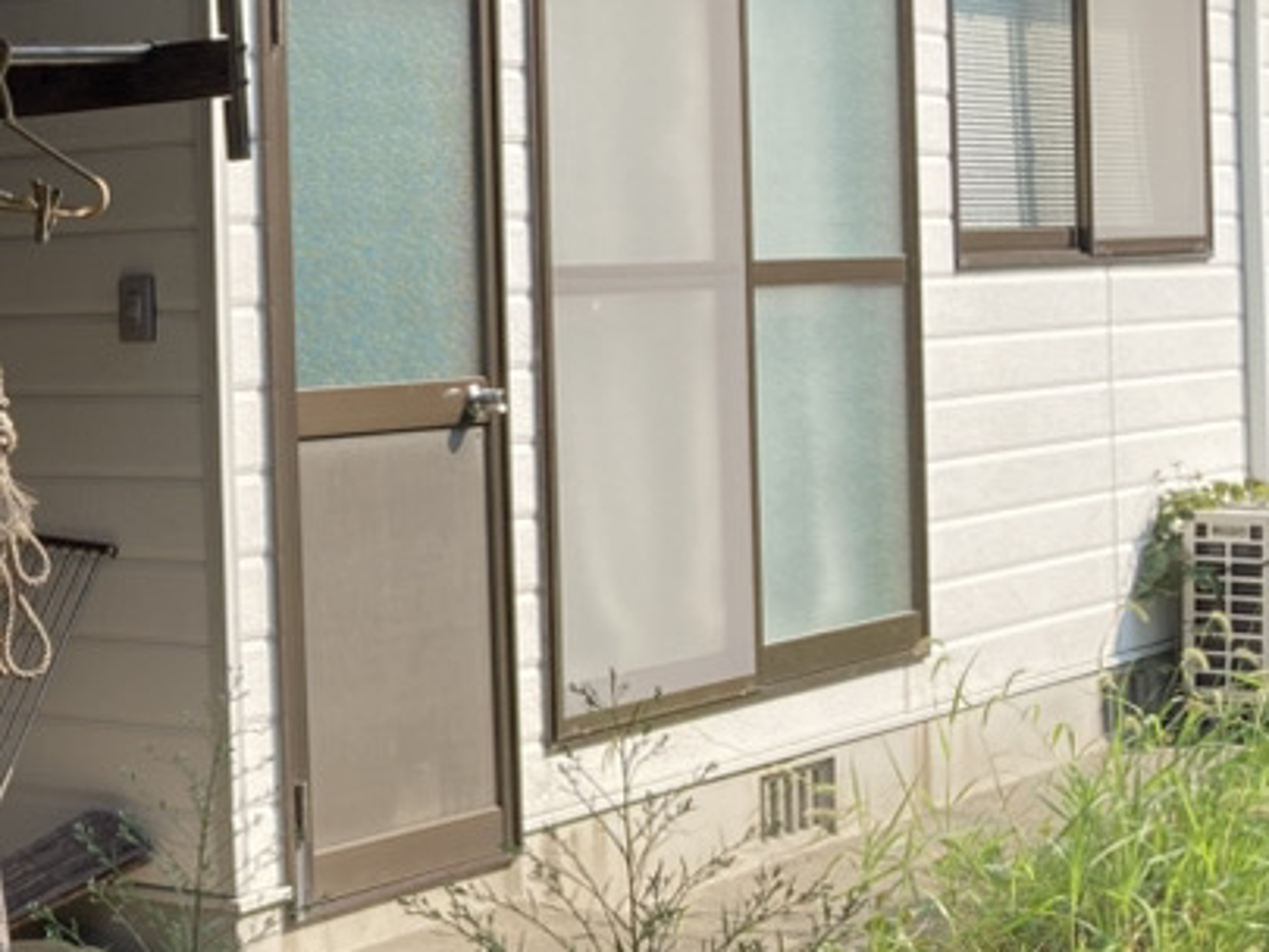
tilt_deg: -1.8
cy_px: 416
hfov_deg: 21.8
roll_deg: +1.5
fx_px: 3044
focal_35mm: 83
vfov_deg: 17.8
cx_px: -251
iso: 20
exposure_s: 1/592
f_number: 1.8
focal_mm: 3.99
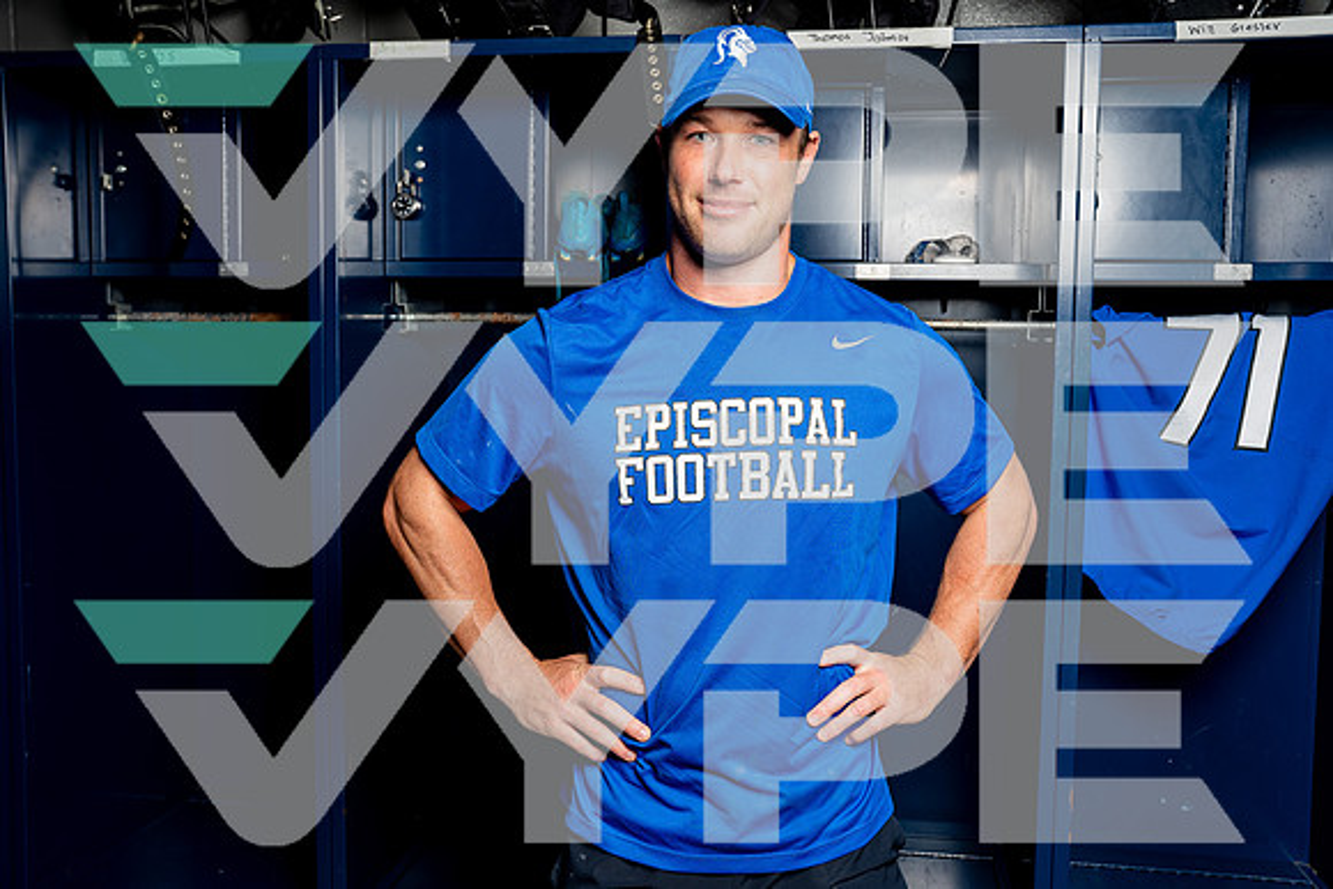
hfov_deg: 57.2
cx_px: 666
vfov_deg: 40.0
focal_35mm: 33
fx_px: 1222
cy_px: 444
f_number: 5.6
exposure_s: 1/250
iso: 100
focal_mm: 33
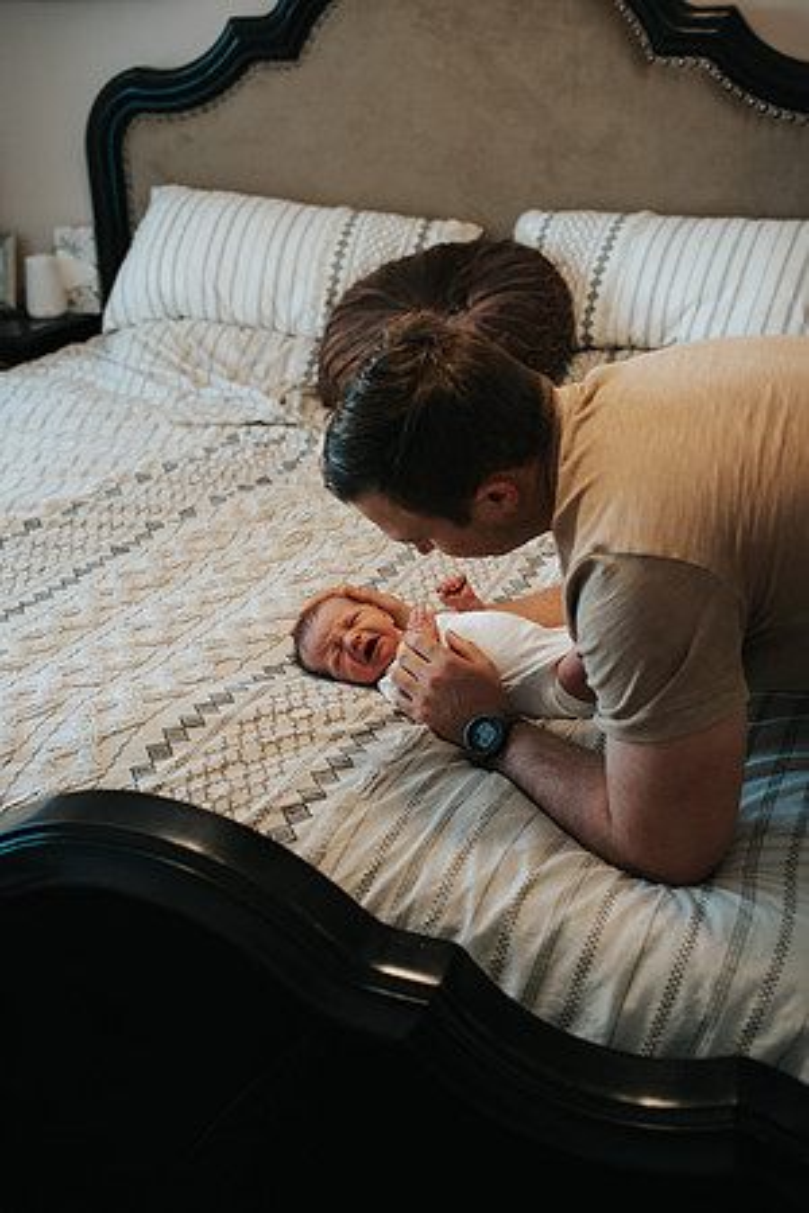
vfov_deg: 54.4
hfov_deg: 37.9
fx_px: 1180
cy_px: 606
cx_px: 404
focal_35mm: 35
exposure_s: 1/250
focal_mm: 35
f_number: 2.8
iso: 1000
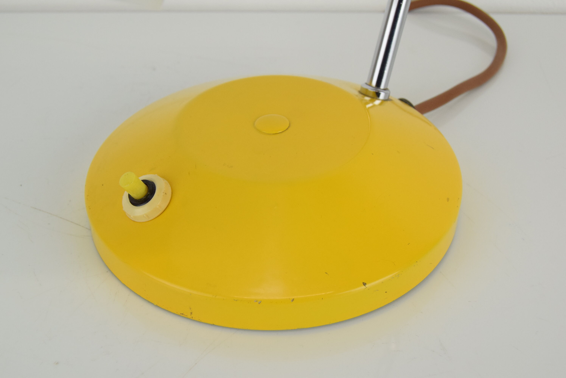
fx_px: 732
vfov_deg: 29.0
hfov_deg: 42.3
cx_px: 283
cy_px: 189
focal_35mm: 46
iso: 1600
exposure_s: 1/320
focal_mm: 31
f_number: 9
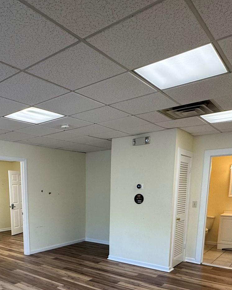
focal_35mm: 30
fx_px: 258
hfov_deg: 47.1
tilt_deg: -9.6
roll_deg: +0.6
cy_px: 233
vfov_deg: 54.6
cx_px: 65
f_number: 2.2
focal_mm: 2.22
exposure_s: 1/120
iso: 125
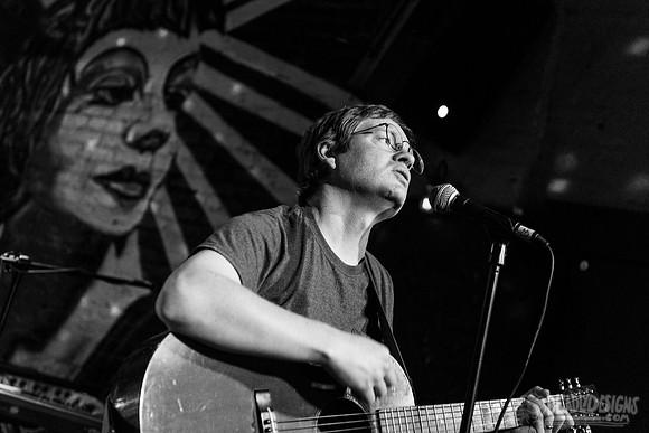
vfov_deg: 24.6
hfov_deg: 36.2
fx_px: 992
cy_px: 216
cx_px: 324
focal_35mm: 55
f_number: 3.2
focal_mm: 55
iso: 2000
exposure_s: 1/125
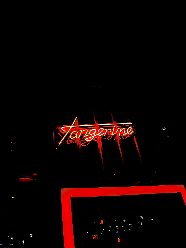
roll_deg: +10.0
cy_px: 124
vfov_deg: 67.3
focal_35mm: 26
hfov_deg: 53.1
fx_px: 186
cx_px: 93
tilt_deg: +32.7
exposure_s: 1/100
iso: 125
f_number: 1.6
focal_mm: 5.1
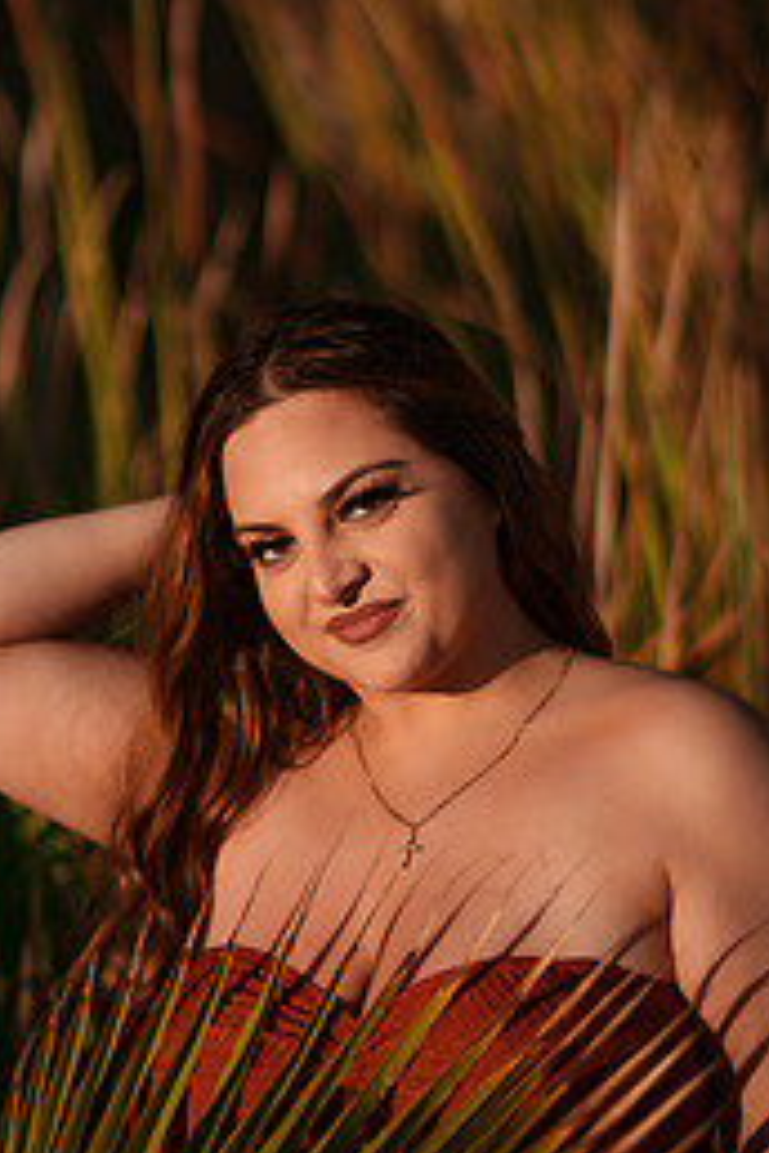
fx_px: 3236
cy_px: 644
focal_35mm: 101
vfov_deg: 20.2
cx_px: 308
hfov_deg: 13.5
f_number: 1.4
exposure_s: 1/8000
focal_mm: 58
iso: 100
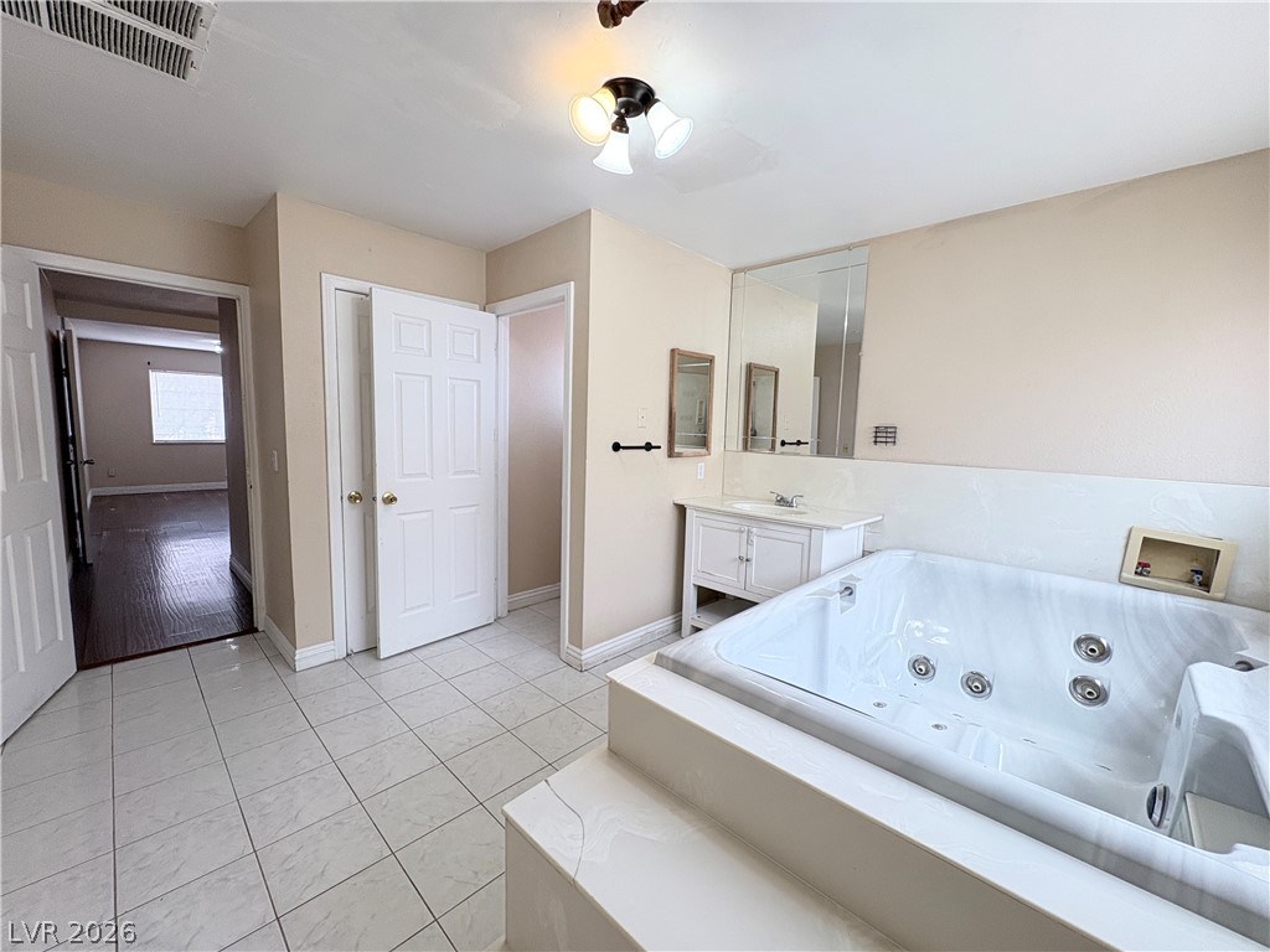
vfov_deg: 85.7
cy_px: 476
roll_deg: -1.6
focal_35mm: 14
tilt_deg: -5.6
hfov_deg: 102.1
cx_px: 635
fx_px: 514
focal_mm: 2.22
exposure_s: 1/120
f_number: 2.2
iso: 160
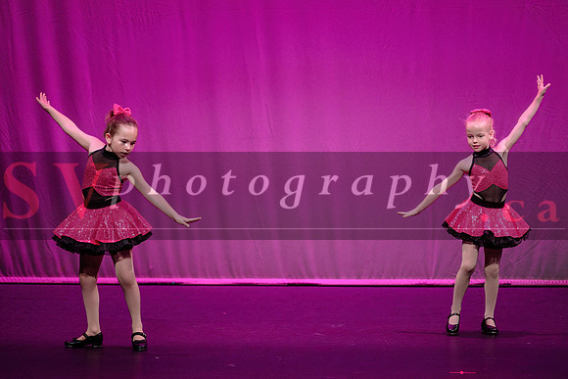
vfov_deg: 6.0
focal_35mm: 230
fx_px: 3625
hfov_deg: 9.0
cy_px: 218
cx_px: 284
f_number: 2.8
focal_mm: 200
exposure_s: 1/320
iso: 1250
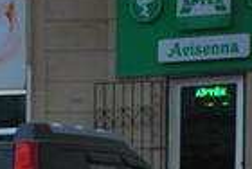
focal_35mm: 170
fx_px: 1193
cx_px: -220
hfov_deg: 11.1
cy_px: 372
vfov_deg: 7.7
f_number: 4.2
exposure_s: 1/60
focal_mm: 24
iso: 280
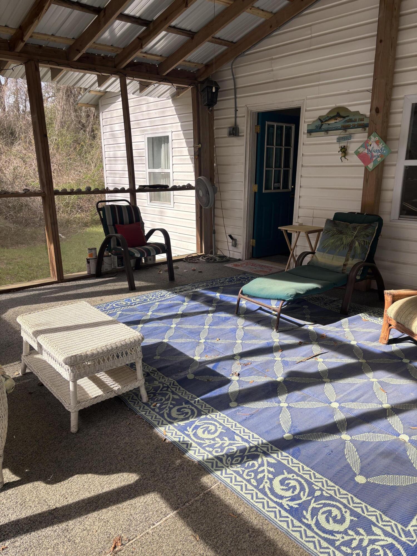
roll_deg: -0.3
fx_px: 418
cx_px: 208
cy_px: 278
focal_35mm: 26
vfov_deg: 67.3
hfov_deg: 53.1
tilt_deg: -15.3
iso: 50
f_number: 1.6
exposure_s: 1/679
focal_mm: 5.96
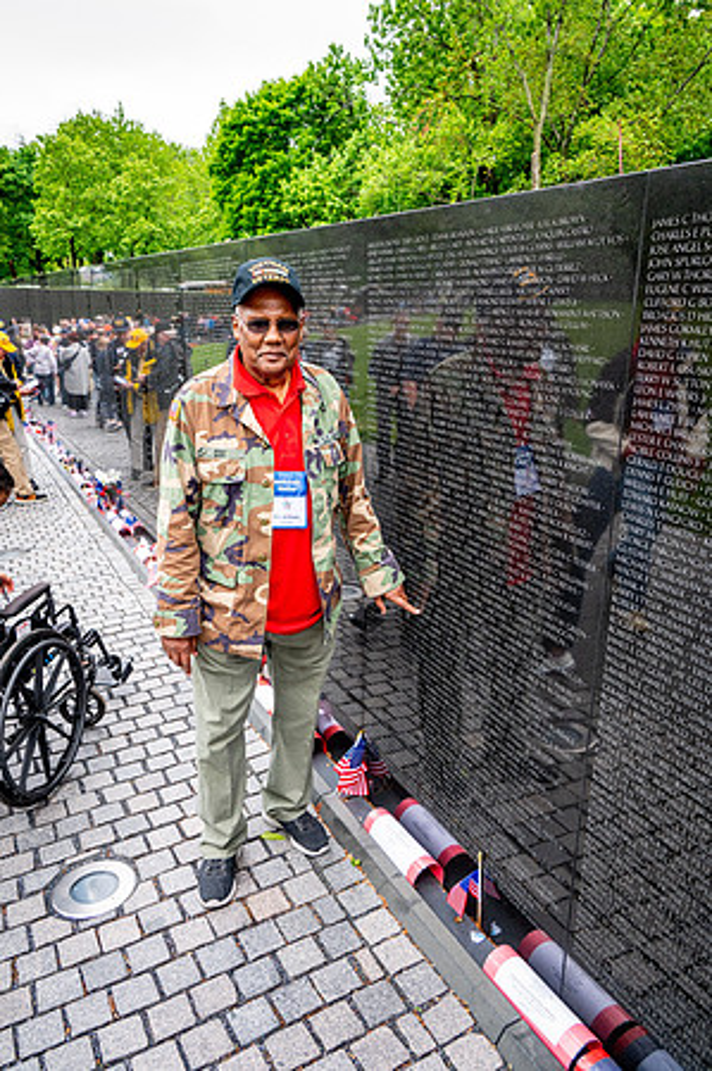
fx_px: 773
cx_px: 356
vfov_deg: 69.4
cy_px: 536
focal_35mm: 26
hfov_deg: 49.5
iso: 1600
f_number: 8
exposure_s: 1/640
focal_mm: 26
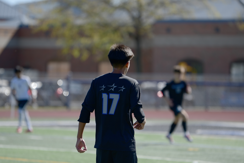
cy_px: 82
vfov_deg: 4.6
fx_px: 2033
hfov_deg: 6.9
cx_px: 122
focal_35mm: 300
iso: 100
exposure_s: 1/1600
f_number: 2.8
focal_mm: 200
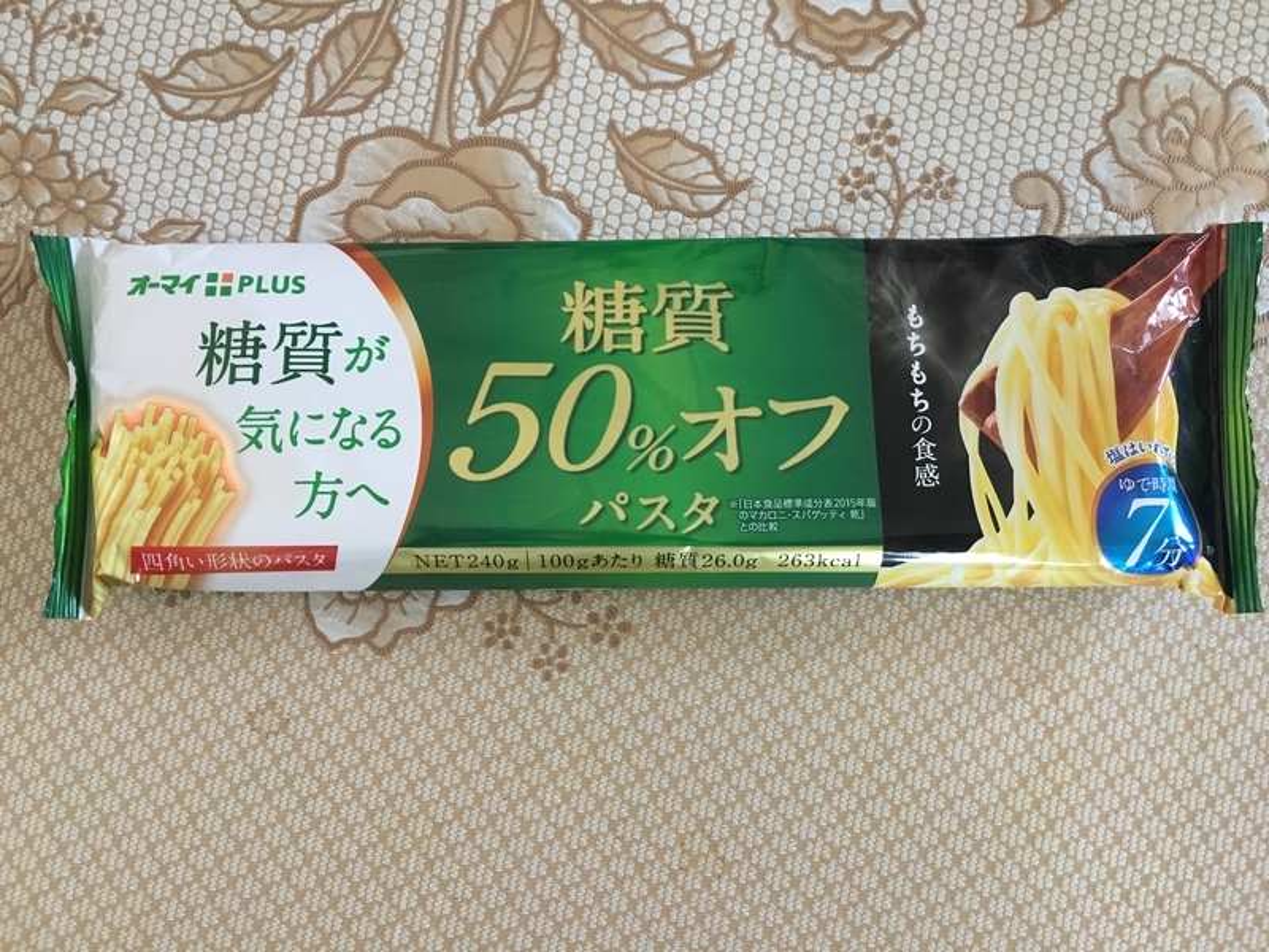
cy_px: 476
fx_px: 1063
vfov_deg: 48.2
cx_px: 634
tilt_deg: -87.0
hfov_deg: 61.7
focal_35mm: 29
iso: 200
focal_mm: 4.15
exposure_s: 1/24
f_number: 2.2
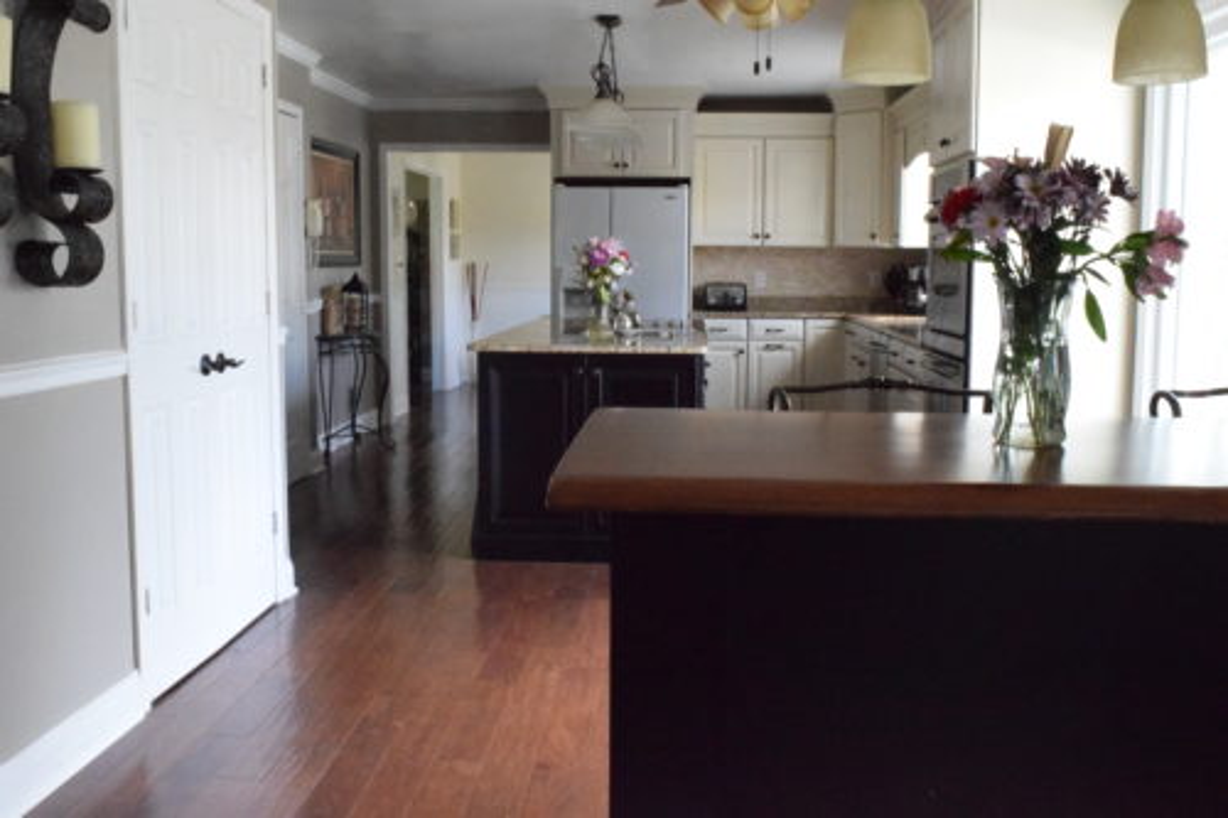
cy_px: 409
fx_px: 1228
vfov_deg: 36.8
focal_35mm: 36
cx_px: 614
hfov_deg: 53.1
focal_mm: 24
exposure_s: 1/30
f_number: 22
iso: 12800
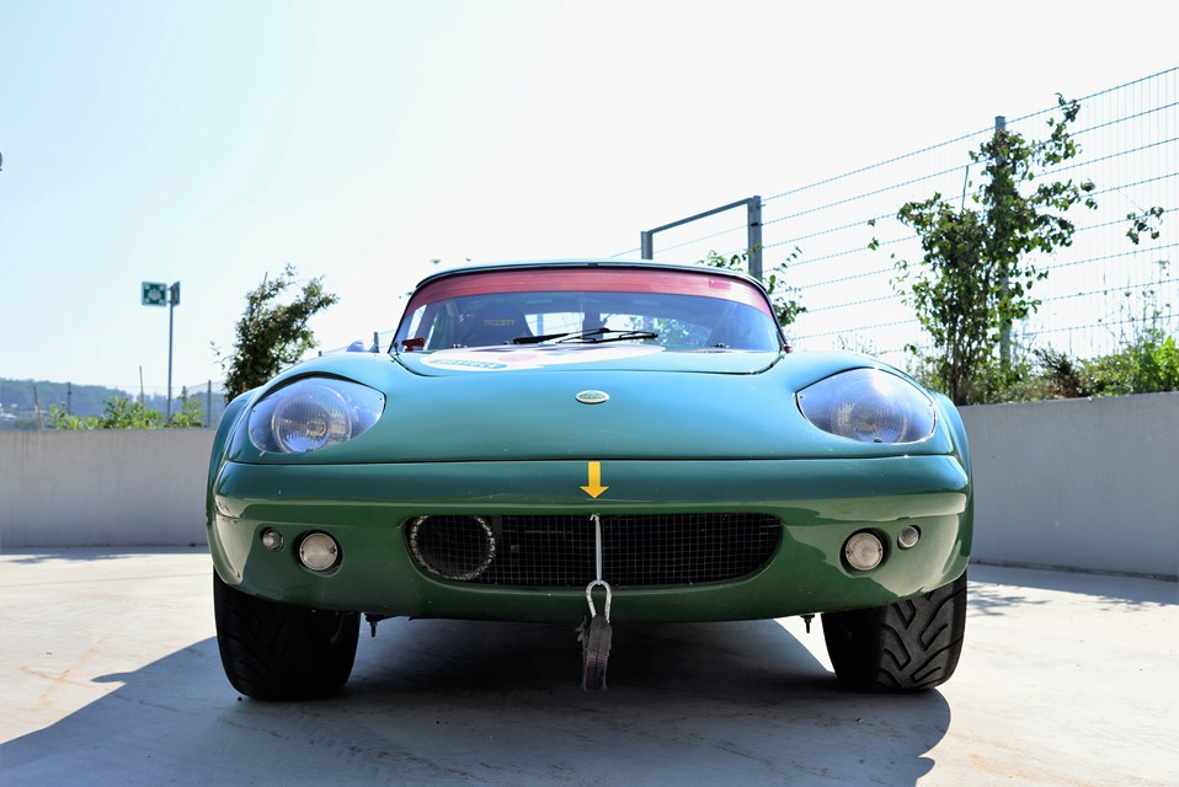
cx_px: 590
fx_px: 1245
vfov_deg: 35.1
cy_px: 394
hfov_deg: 50.7
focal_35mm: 38
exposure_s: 1/250
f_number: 8
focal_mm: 38
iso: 200
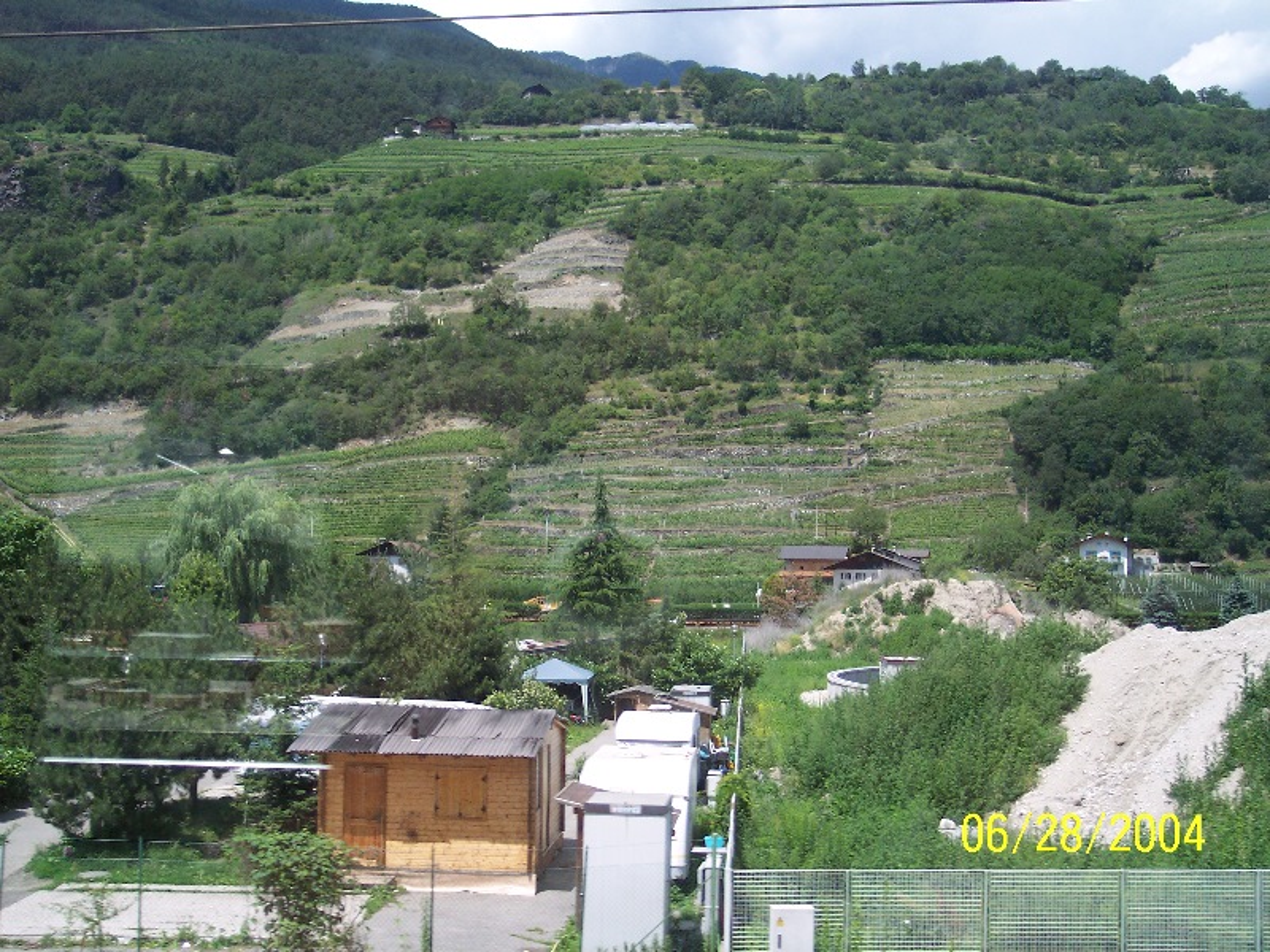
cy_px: 476
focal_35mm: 38
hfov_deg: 49.0
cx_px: 635
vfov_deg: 37.7
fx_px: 1394
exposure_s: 1/700
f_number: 2.8
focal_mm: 8
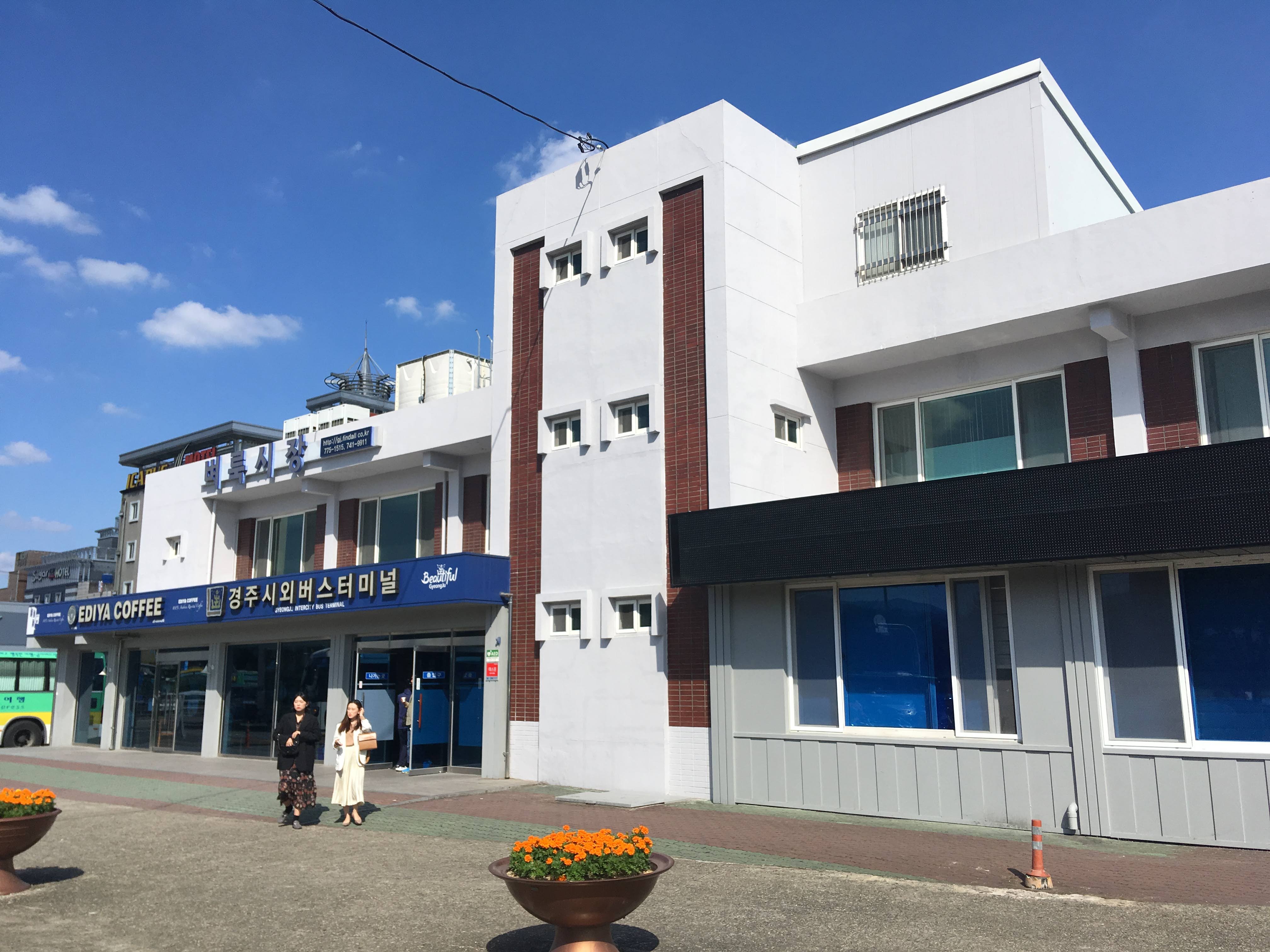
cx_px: 635
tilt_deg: +10.0
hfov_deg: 61.7
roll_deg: -0.8
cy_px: 476
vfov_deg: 48.2
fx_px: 1064
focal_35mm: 29
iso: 25
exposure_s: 1/2331
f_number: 2.2
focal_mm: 4.15
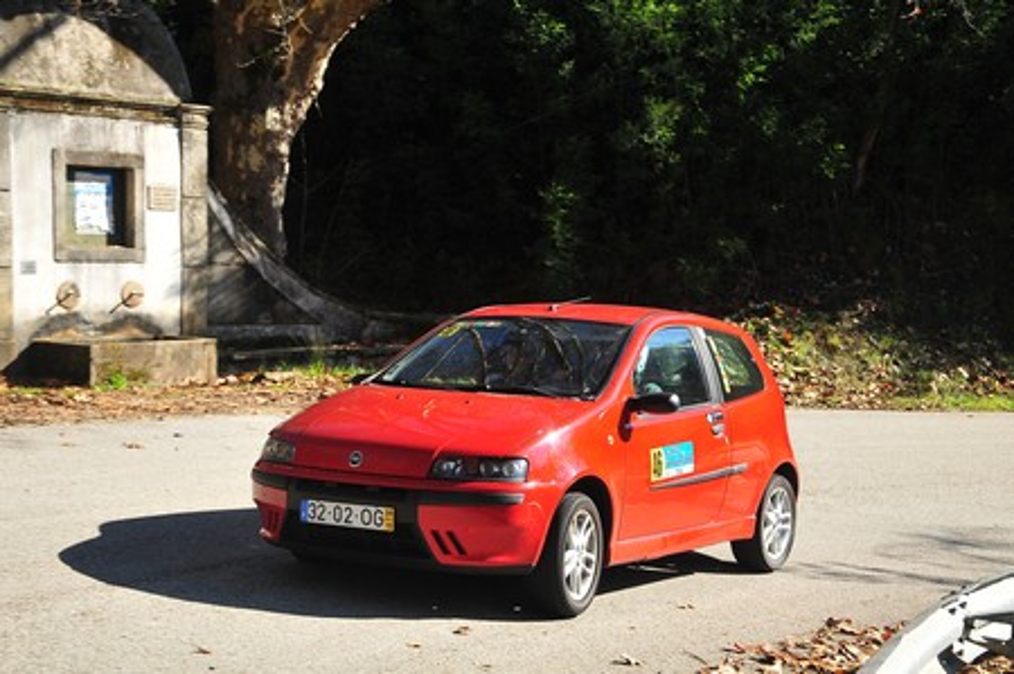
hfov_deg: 28.1
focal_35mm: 72
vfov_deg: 18.9
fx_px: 2026
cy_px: 337
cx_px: 507
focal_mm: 48
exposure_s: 1/800
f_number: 5.6
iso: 400
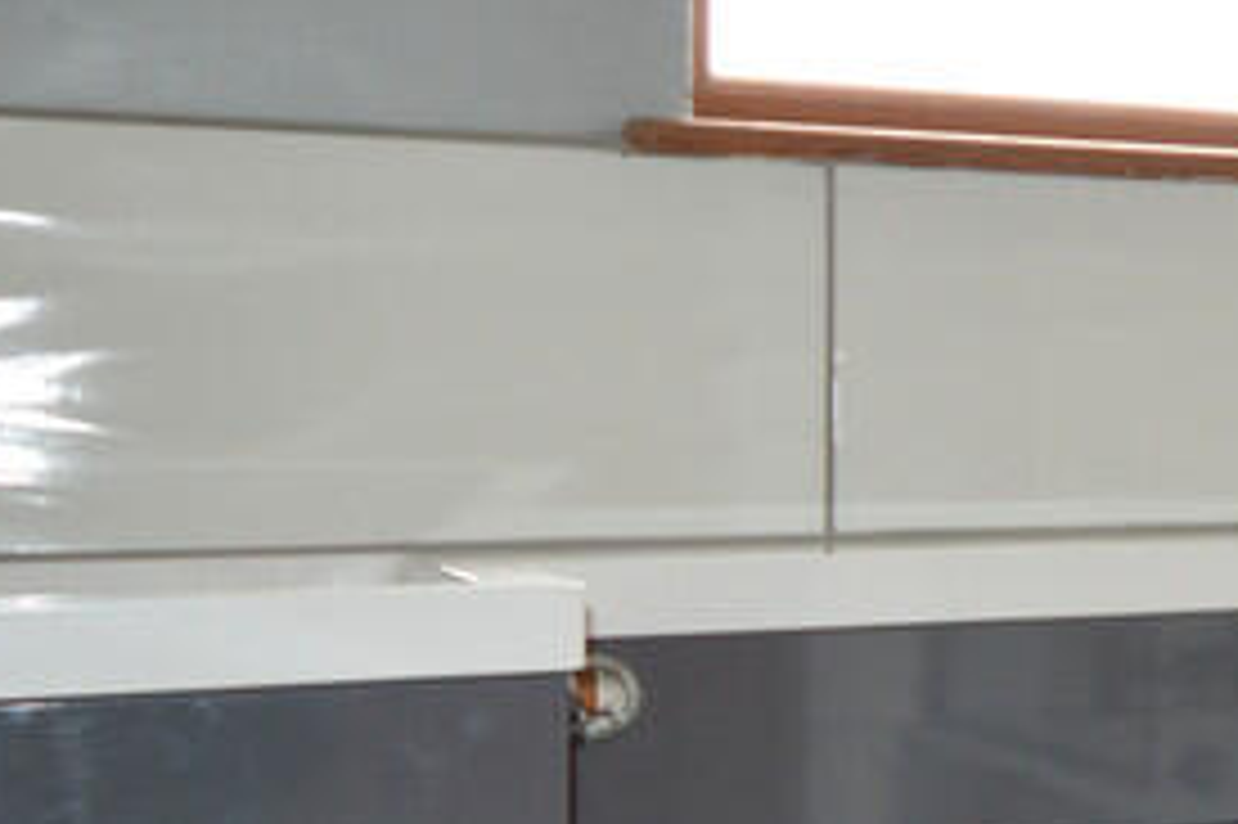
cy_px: 835
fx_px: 2303
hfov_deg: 26.4
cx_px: 1522
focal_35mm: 67
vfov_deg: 19.7
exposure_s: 1/60
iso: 400
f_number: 4
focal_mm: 12
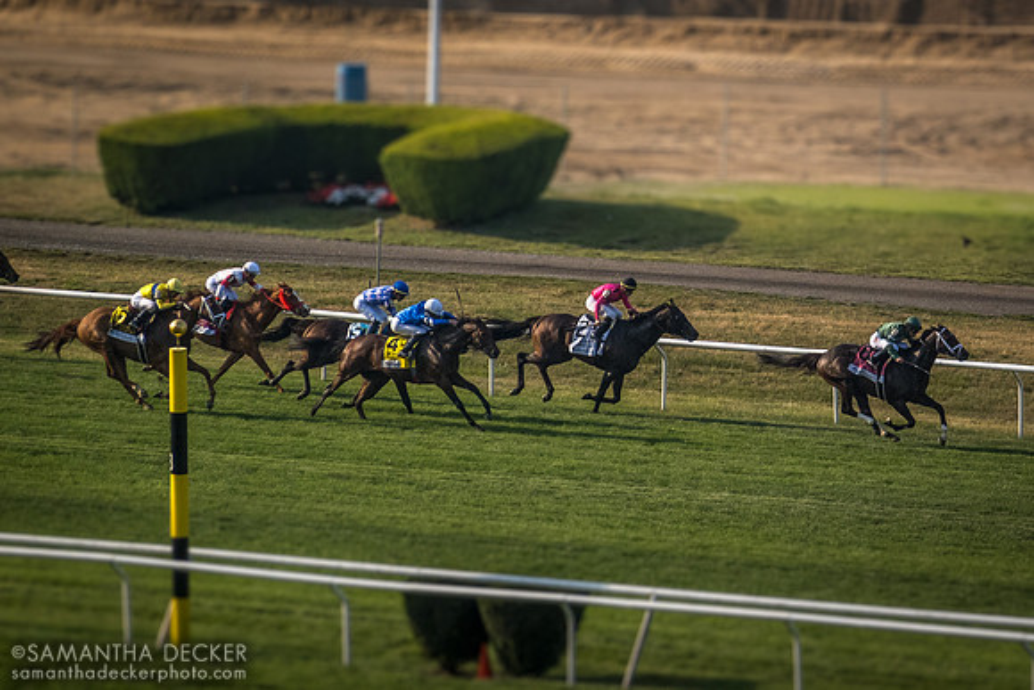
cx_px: 895
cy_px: 120
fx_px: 9954
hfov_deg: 5.9
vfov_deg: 4.0
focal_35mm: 346
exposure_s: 1/2000
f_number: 4.5
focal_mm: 72
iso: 320
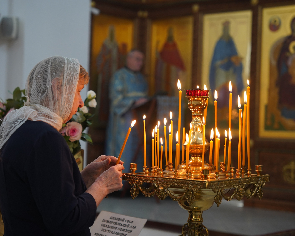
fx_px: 668
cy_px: 118
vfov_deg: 20.1
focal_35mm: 76
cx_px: 143
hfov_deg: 24.9
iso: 1000
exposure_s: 1/160
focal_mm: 67.4
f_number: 2.8
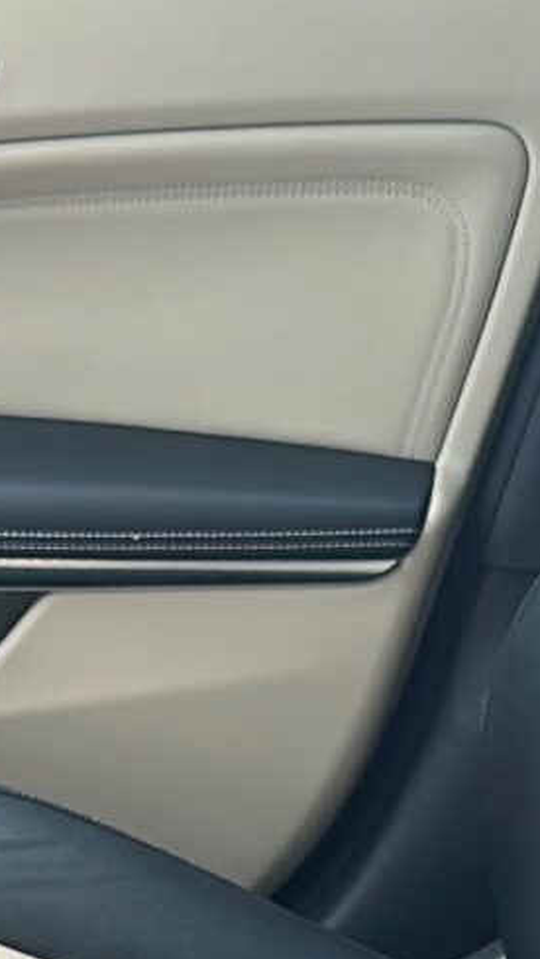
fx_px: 3488
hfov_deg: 8.8
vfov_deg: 14.1
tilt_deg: -34.1
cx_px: 116
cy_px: 1641
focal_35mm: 137
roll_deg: -7.4
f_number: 1.78
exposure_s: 1/81
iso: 57
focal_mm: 6.86
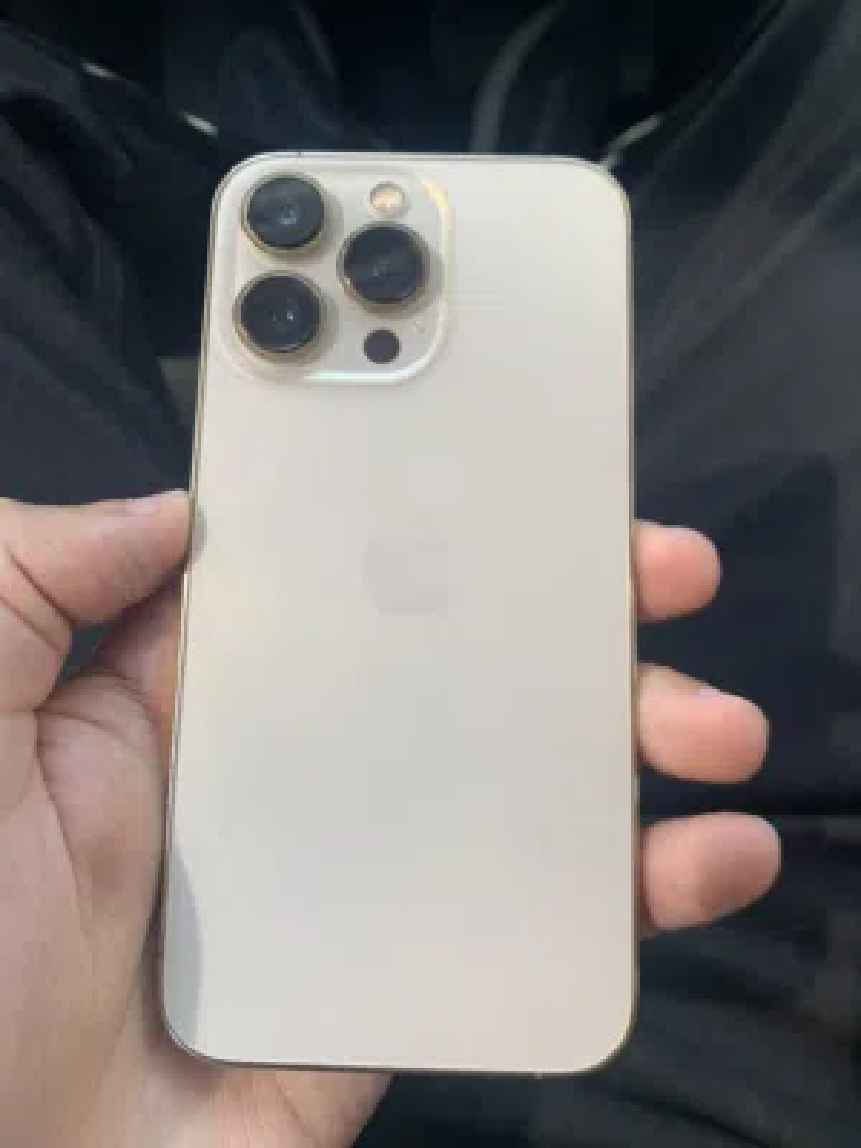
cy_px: 574
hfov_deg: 53.1
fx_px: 862
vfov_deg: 67.3
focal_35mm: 26
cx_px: 430
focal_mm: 4.25
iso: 25
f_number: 1.8
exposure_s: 1/134
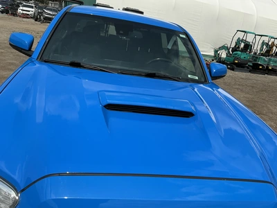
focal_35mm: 28
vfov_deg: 49.7
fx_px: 224
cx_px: 138
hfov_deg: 63.4
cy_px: 104
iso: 25
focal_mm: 3
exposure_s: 1/2667
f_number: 1.8
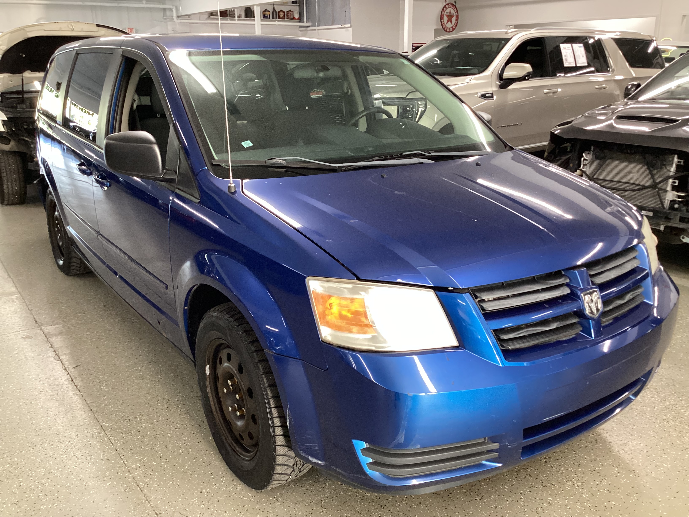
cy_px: 258
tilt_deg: -18.8
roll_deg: +0.2
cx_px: 344
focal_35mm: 31
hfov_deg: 58.4
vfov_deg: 45.4
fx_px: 617
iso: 320
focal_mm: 3.3
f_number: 2.4
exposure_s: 1/60
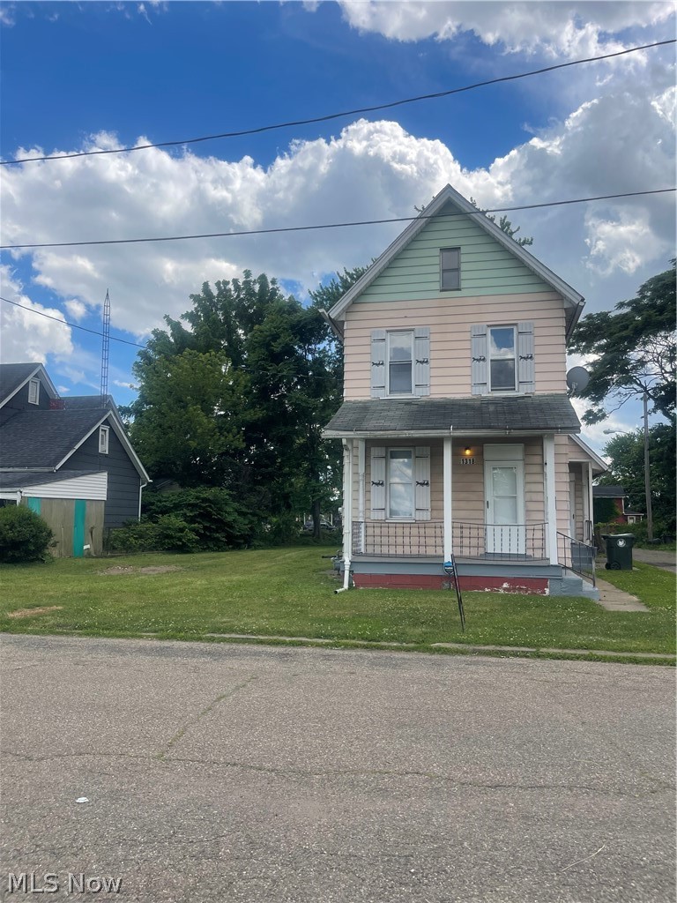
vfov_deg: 69.4
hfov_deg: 54.9
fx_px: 652
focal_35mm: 25
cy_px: 452
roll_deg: -1.0
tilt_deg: +6.6
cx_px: 338
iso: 32
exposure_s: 1/3257
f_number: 1.6
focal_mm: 5.1
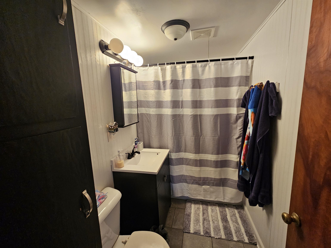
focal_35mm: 13
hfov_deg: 106.2
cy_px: 124
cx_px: 166
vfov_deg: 89.9
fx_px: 124
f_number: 2.2
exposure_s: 1/60
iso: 200
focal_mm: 2.2
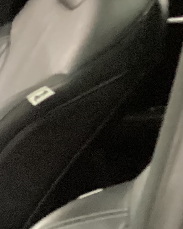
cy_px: 288
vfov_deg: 11.4
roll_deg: +1.5
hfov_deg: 8.2
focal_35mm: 165
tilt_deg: -24.8
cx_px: -322
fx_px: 1117
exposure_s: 1/17
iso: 640
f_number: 2.4
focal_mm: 3.3
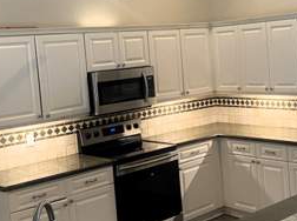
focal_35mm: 61
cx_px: 190
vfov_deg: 23.9
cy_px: 82
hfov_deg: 31.6
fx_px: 522
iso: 320
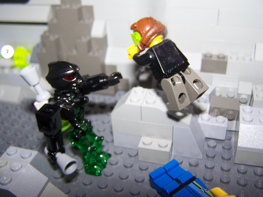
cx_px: 132
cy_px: 98
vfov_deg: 37.7
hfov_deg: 49.0
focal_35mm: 38
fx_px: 289
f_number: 2.8
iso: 80
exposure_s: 1/60
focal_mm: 6.3
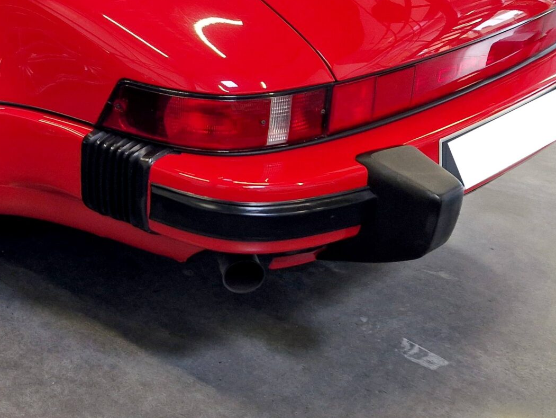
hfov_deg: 32.4
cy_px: 85
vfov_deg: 25.7
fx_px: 900
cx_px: 43
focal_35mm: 56
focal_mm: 5.4
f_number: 1.8
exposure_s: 1/100
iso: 200
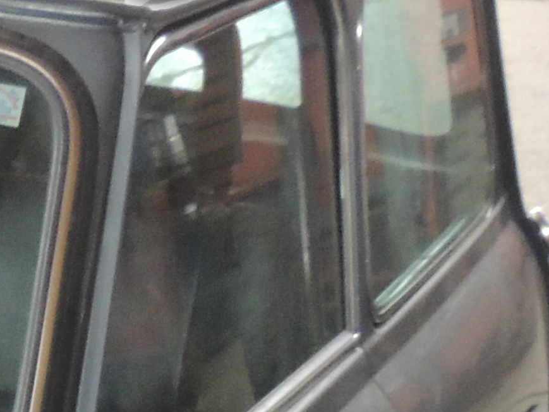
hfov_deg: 10.3
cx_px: -581
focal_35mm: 175
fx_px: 2776
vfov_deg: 8.1
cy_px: 808
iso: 400
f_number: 3.2
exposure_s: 1/40
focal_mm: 5.8
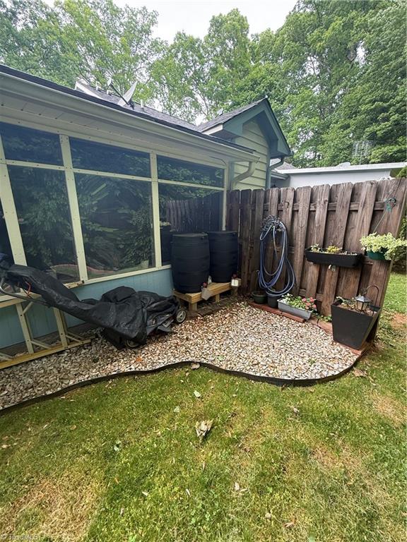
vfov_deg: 102.1
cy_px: 271
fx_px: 219
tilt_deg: -11.3
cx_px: 204
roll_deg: +0.6
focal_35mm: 14
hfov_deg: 85.7
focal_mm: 2.22
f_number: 2.2
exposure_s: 1/99
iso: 100
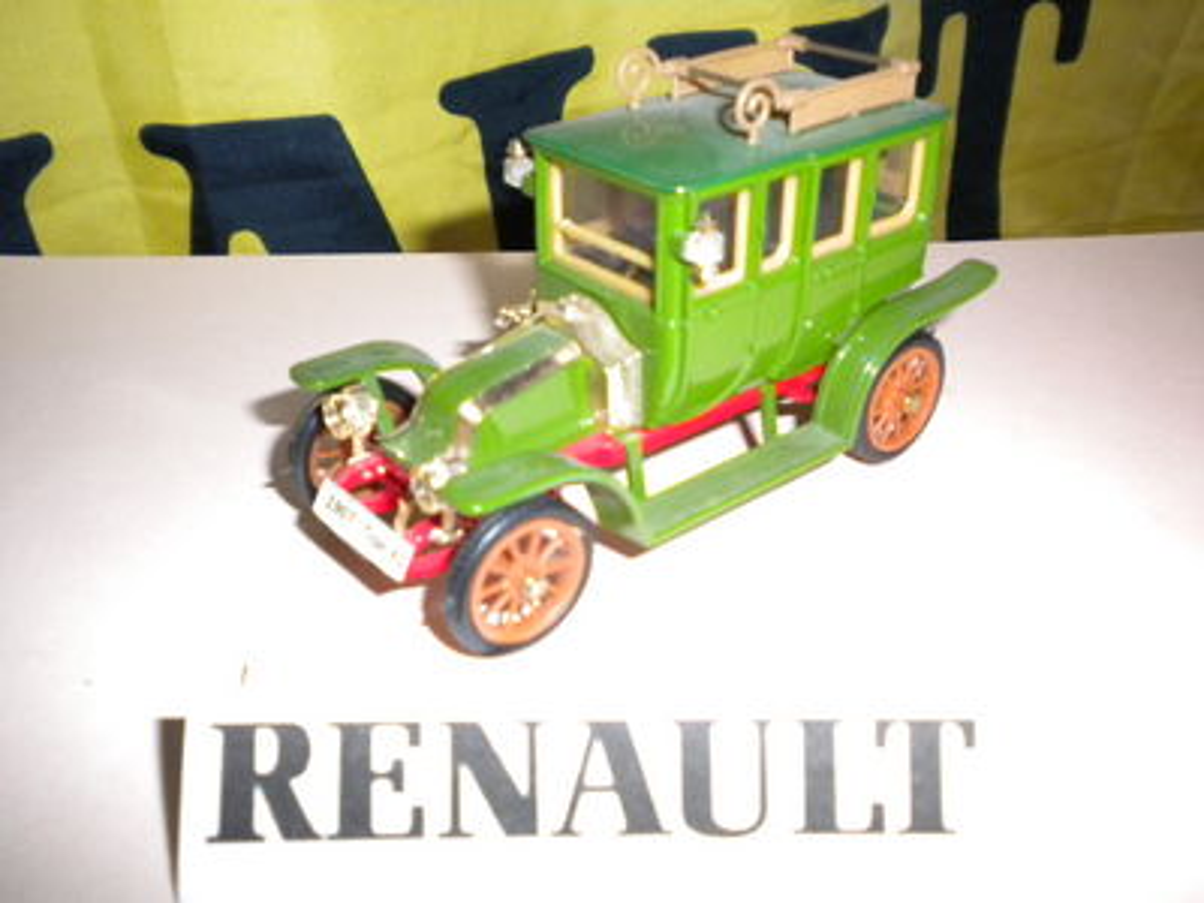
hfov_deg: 52.6
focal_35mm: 35
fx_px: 1217
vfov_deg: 40.7
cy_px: 452
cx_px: 602
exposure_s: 1/30
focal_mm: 6.3
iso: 400
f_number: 3.1
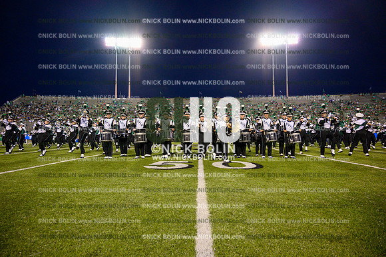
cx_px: 193
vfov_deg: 53.1
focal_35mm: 24
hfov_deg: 73.8
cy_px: 128
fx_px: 257
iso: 5000
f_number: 4
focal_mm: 24
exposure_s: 1/500
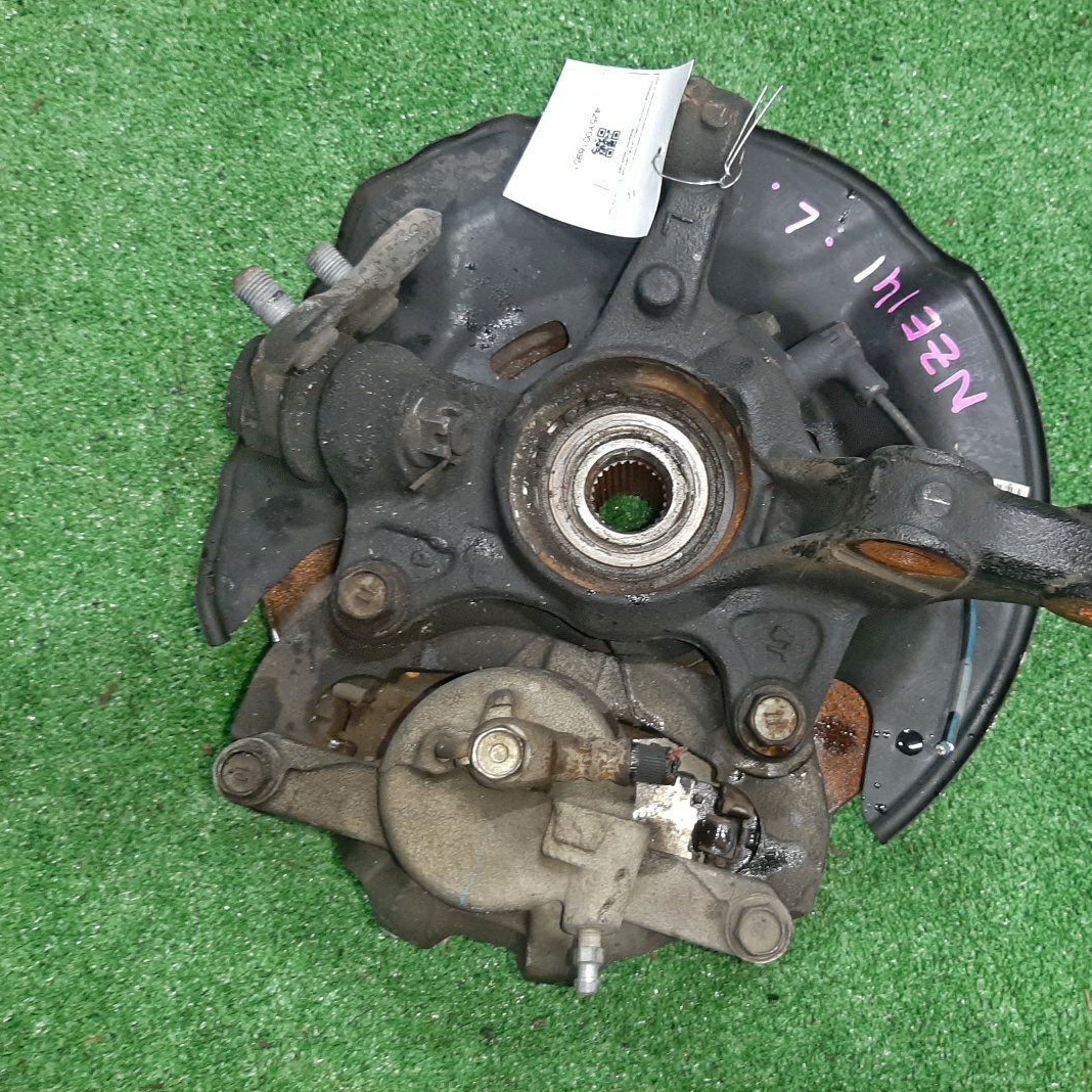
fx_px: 1106
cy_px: 543
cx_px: 682
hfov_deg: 52.0
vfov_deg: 52.5
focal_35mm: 31
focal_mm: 3.93
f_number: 1.7
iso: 179
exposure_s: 1/33
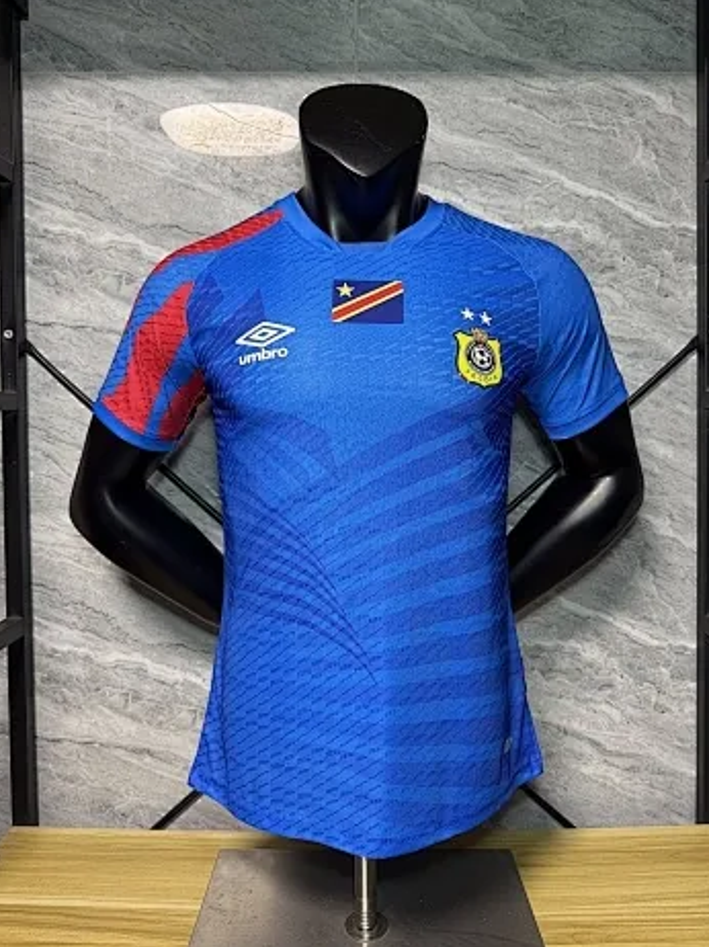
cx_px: 360
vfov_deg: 67.2
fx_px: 711
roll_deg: +0.0
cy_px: 439
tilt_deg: -1.3
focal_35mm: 26
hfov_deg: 53.0
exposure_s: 1/50
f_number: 1.78
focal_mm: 6.76
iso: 160
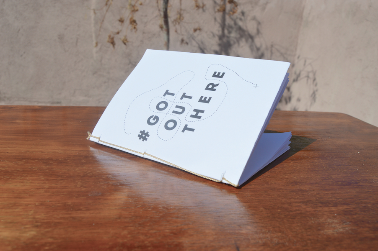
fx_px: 346
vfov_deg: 39.9
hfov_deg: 57.3
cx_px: 189
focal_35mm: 33
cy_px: 126
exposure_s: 1/500
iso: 100
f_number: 11
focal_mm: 22
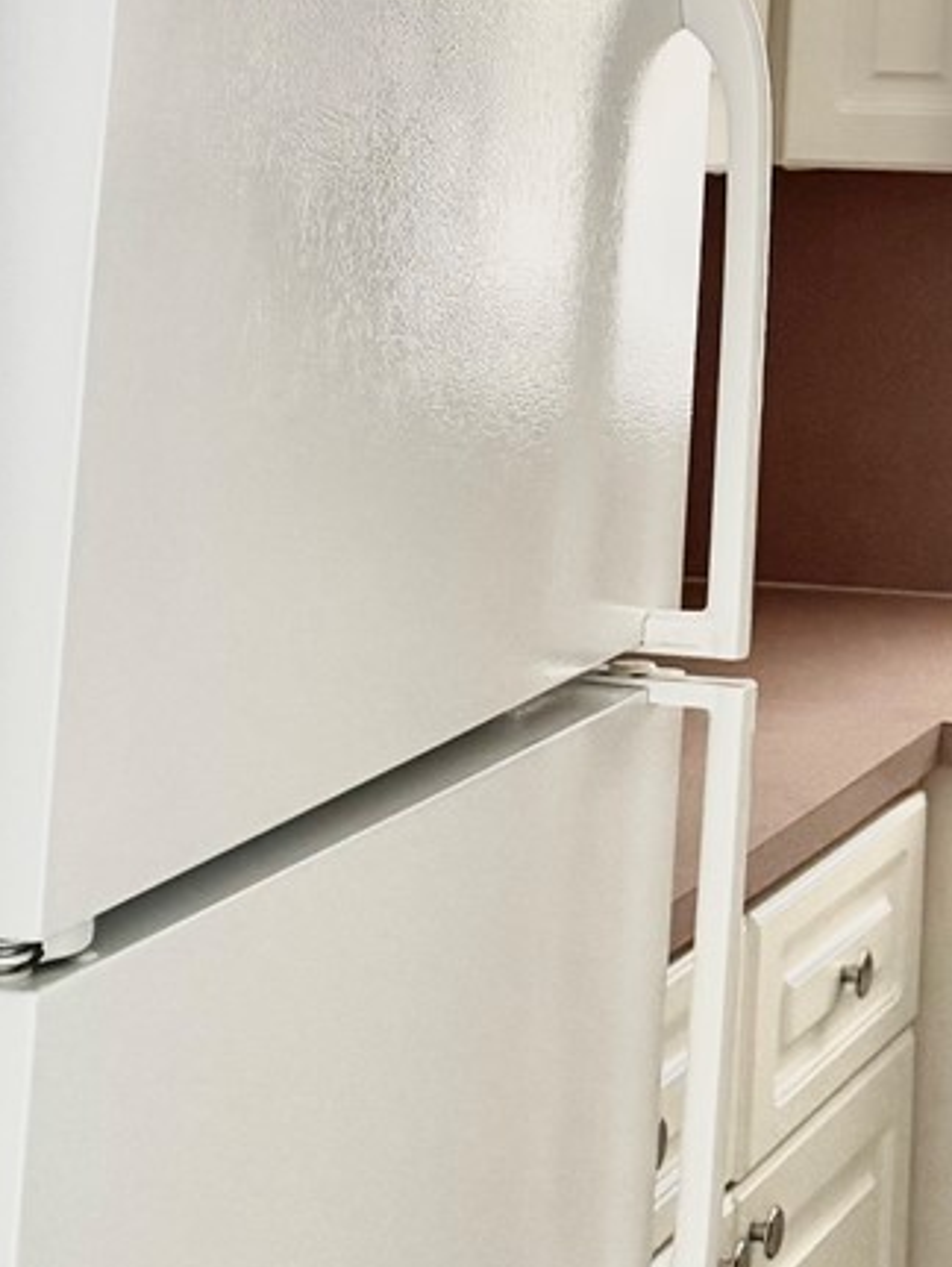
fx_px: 3259
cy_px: -406
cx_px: 1140
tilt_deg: +8.2
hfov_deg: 16.0
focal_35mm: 89
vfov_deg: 20.1
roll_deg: -1.3
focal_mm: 6.76
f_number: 1.78
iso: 200
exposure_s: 1/83
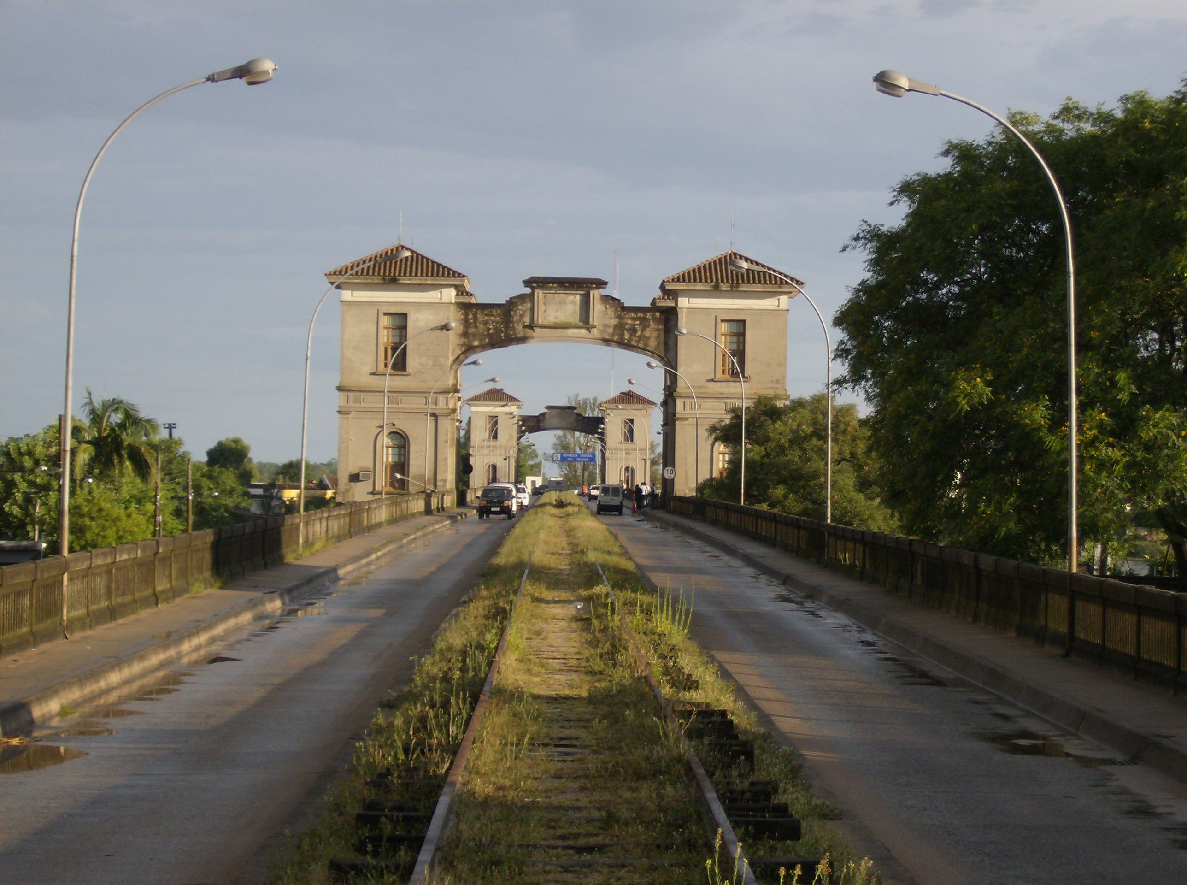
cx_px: 594
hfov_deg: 19.7
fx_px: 3421
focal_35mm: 100
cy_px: 442
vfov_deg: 14.7
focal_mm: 16.6
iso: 100
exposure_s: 1/465
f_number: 4.6
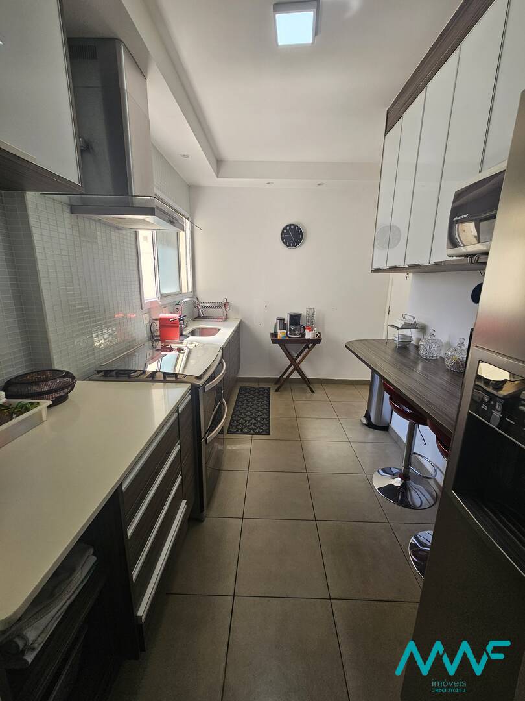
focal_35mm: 13
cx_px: 262
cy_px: 350
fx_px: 263
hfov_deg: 89.9
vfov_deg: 106.2
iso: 64
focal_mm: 2.2
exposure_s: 1/120
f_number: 2.2
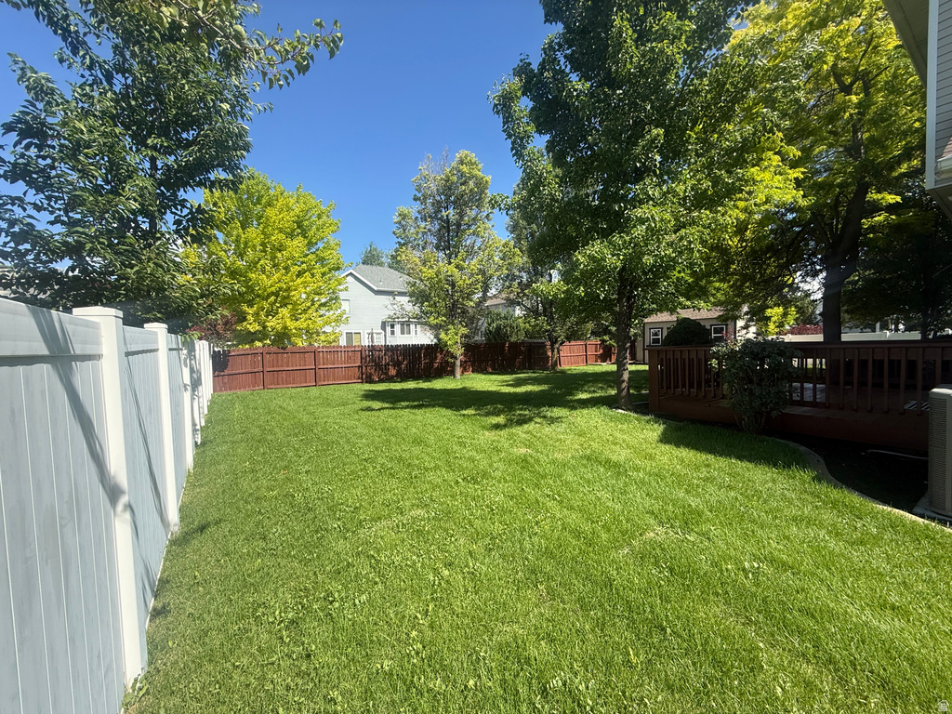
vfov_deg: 85.7
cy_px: 357
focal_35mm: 14
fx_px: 385
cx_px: 476
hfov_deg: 102.1
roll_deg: +1.3
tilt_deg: -1.3
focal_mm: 2.22
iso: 50
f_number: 2.2
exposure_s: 1/888
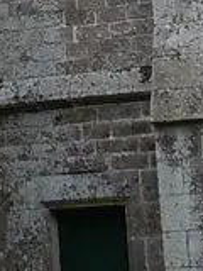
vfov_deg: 8.0
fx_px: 1877
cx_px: -384
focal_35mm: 240
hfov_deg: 5.8
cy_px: -230
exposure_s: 1/320
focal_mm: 5.4
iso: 100
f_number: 3.5
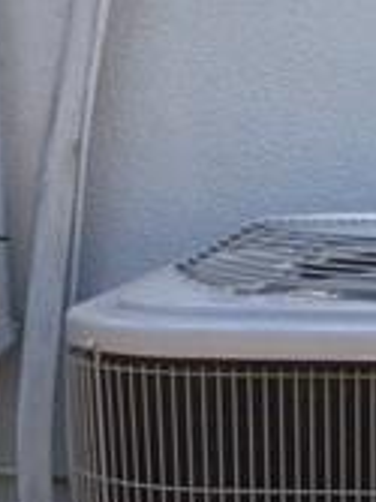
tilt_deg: -17.8
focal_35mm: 111
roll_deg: -2.7
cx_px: 481
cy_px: 667
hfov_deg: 12.9
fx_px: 1610
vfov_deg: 16.7
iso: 25
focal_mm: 4.15
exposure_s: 1/143
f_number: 2.2
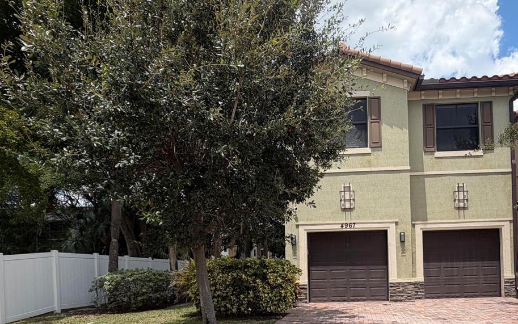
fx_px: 367
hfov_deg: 68.7
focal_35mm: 26
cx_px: 339
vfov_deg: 45.0
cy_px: 264
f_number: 2.2
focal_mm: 2.22
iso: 20
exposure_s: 1/864
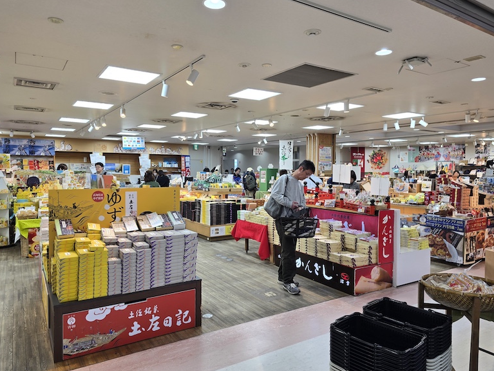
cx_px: 251
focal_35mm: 24
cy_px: 188
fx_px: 342
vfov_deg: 56.8
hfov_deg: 71.6
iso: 40
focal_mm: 6.3
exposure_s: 1/120
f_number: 1.7
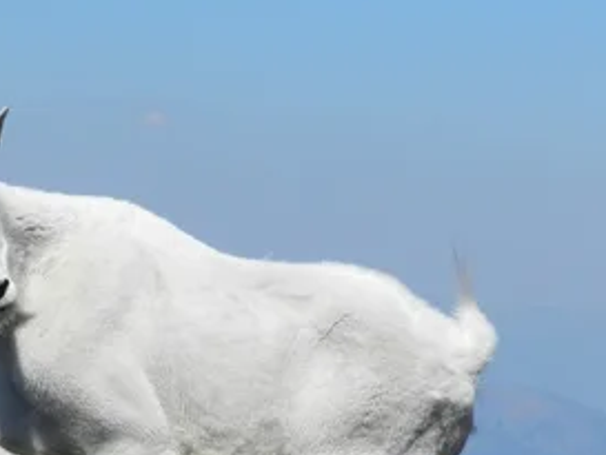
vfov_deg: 4.8
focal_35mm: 310
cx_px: -44
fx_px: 5429
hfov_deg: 6.4
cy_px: 471
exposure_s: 1/1250
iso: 160
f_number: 5
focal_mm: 23.1
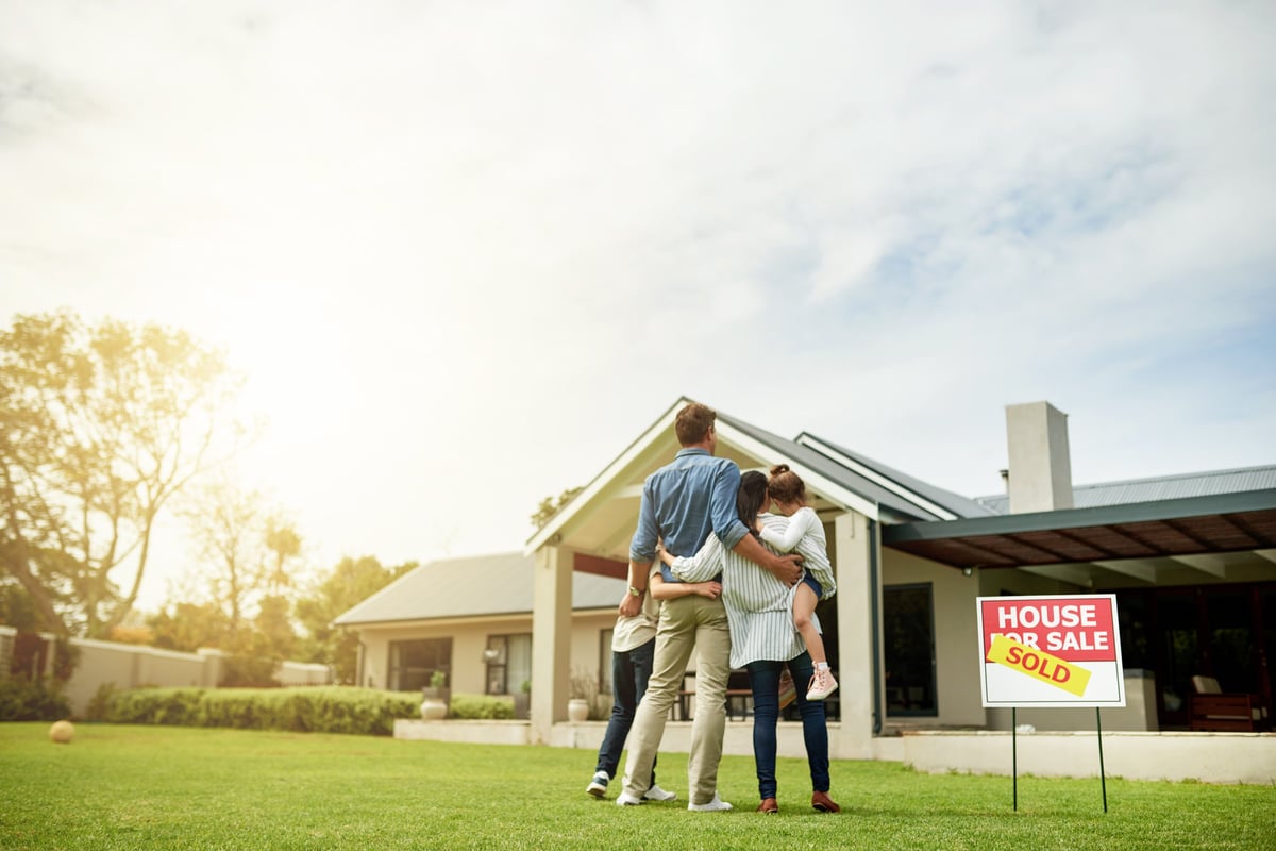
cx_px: 638
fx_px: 1240
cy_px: 426
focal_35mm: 35
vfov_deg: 37.9
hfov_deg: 54.4
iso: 100
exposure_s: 1/6400
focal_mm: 35
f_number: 2.2
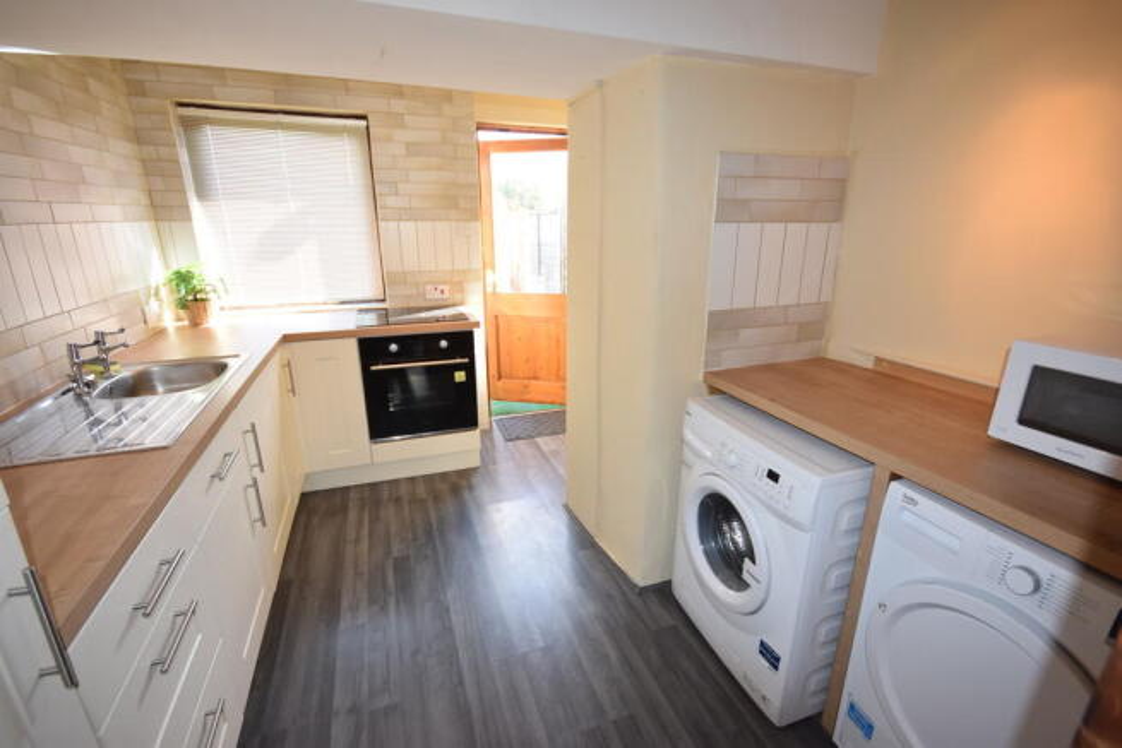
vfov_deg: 77.4
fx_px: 468
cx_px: 561
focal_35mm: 15
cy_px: 374
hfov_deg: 100.4
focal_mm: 10
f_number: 5.6
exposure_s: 1/125
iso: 640
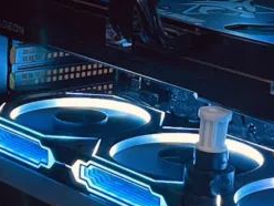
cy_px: 71
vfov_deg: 21.9
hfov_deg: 27.2
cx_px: 277
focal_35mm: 67
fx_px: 530
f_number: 1.6
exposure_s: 1/33
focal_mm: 4.2
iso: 640
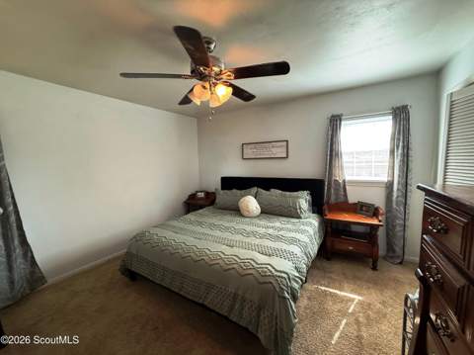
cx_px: 237
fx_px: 192
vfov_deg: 85.6
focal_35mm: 14
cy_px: 178
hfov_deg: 102.1
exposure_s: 1/60
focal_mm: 2.22
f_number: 2.2
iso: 200
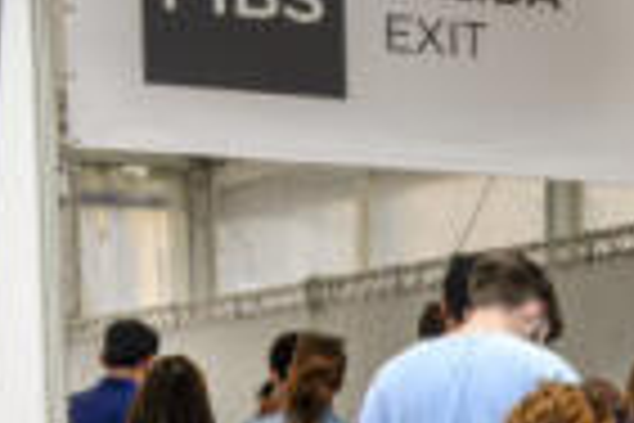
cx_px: 1439
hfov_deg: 9.8
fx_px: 3328
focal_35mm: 189
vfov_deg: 7.1
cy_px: 686
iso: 200
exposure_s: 1/200
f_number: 7.1
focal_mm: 38
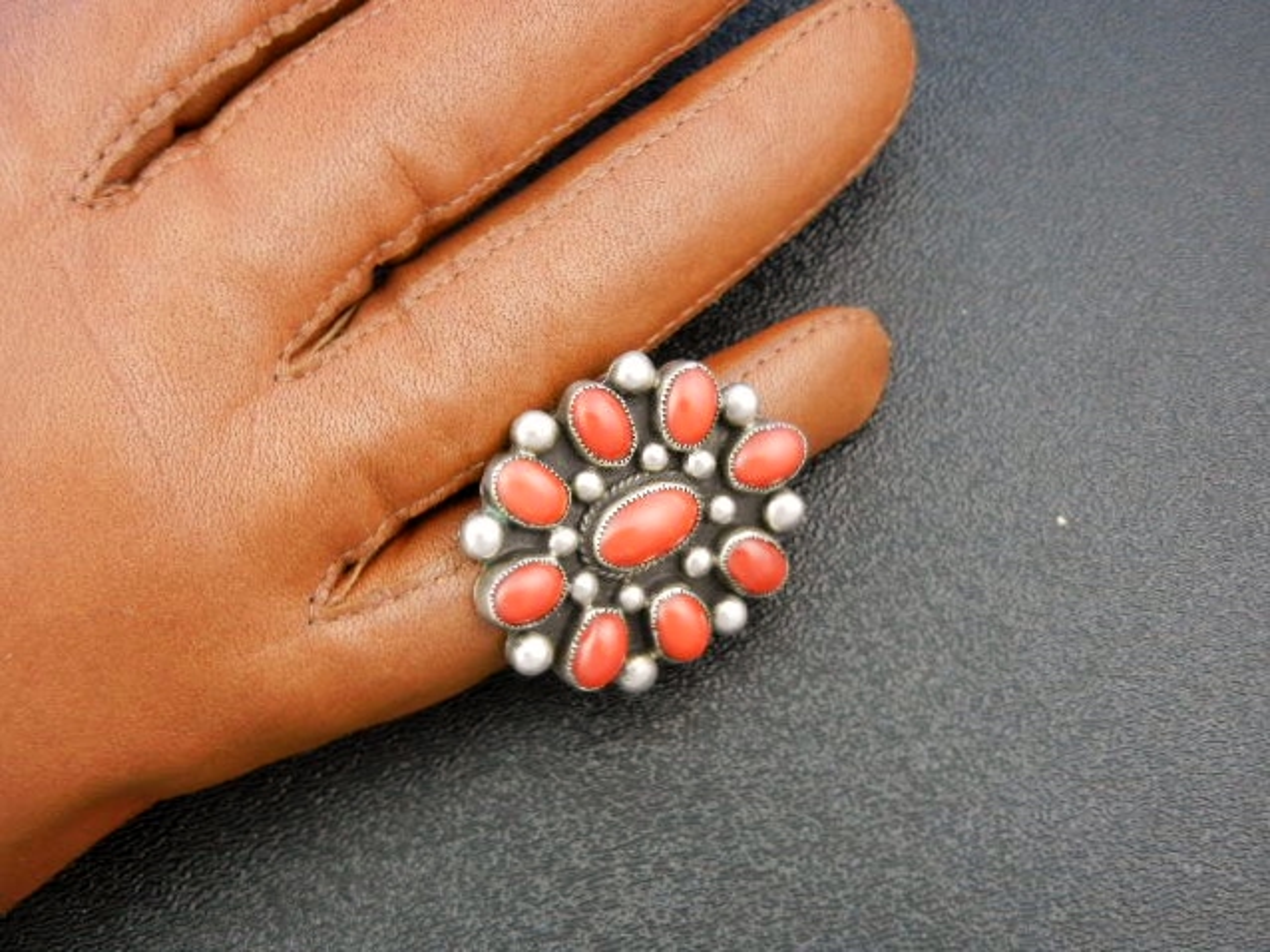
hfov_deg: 32.7
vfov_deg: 24.8
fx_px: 2164
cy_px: 476
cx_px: 635
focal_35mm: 59
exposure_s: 1/2.7
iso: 200
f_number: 4
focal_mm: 10.6
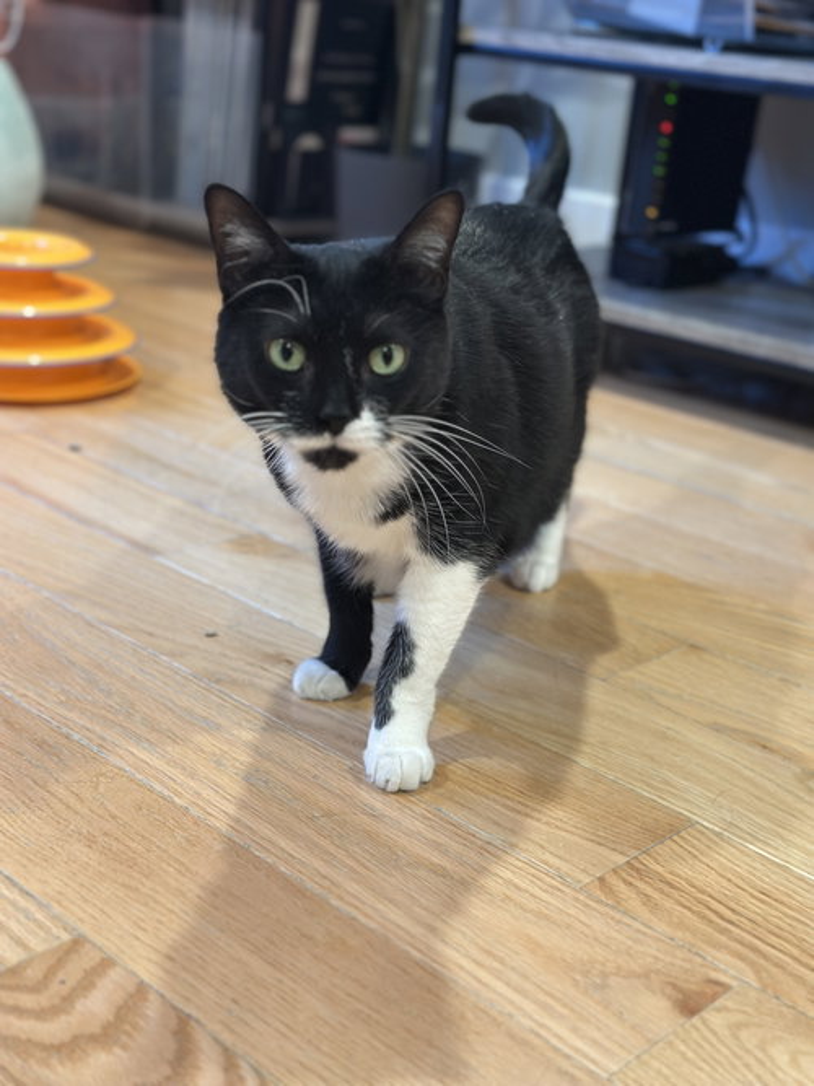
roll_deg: -6.9
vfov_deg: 39.7
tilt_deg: -20.2
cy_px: 543
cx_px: 407
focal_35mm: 48
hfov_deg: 30.3
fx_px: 1505
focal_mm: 6.86
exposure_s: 1/60
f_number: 1.78
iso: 250
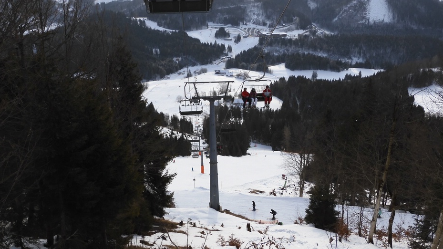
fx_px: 458
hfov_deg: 51.6
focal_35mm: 39
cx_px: 221
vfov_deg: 30.4
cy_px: 124
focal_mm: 6.2
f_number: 4
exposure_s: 1/640
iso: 100
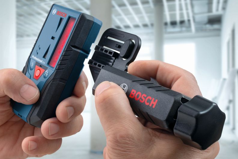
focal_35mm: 57
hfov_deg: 35.0
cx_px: 116
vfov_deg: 23.8
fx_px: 377
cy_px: 66
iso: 100
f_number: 18
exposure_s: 1/60
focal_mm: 45
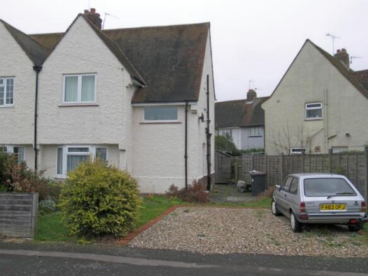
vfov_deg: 44.1
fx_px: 340
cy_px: 138
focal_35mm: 32
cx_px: 184
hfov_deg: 56.8
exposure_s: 1/80
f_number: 3.2
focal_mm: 6.8
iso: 50
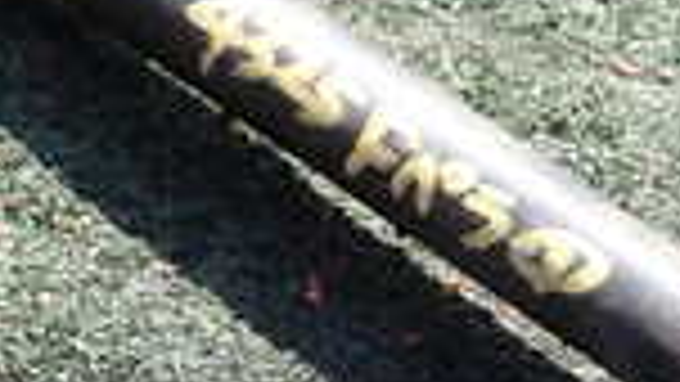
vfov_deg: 9.3
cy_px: 404
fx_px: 2344
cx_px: 838
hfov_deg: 15.8
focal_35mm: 130
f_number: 3.2
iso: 100
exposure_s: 1/250
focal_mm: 5.4
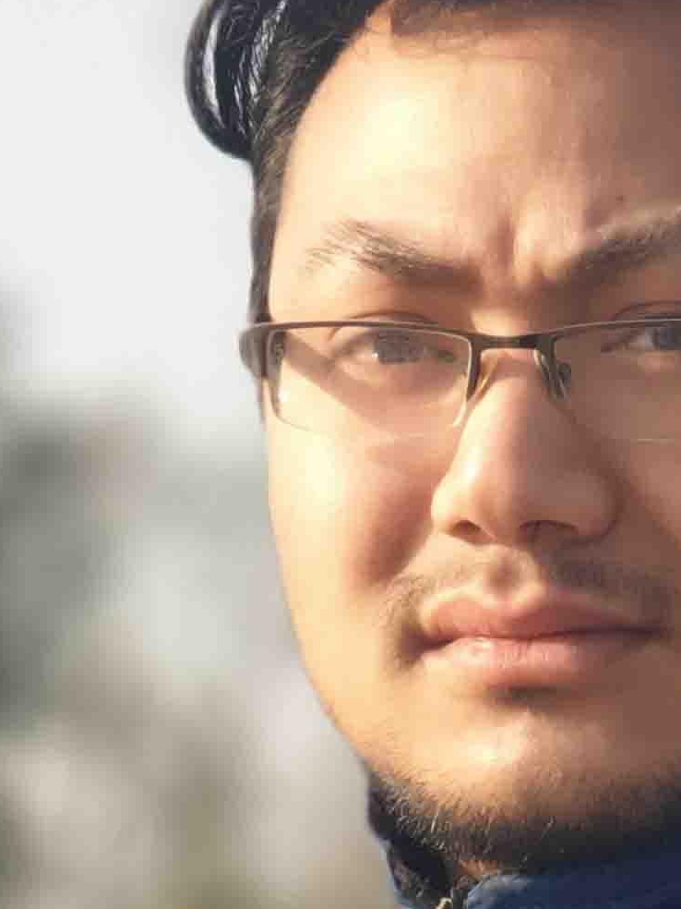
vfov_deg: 9.1
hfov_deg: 7.0
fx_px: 5587
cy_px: 1289
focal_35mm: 213
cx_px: 652
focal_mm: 6
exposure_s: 1/313
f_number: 2.4
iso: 25
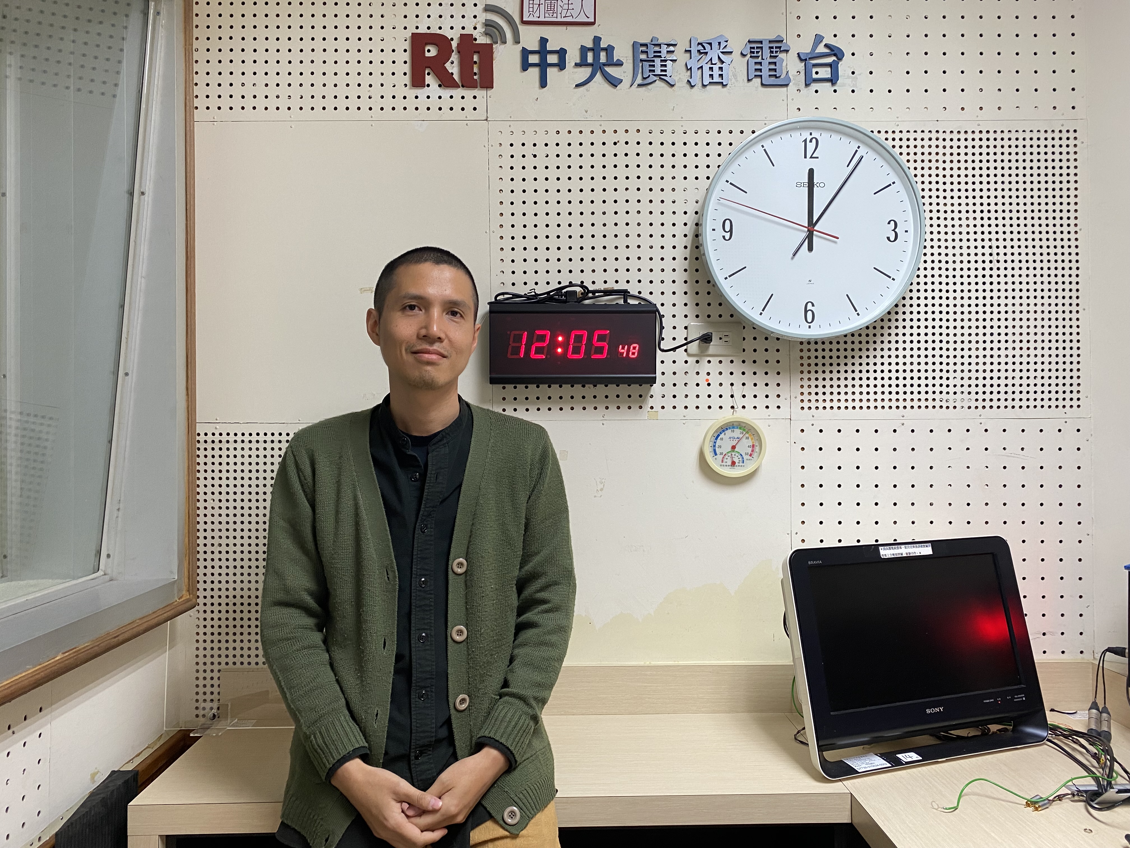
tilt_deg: -1.0
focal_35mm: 26
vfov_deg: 53.1
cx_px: 565
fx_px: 849
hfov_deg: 67.3
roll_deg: +0.4
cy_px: 424
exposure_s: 1/60
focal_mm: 4.25
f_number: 1.8
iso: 100
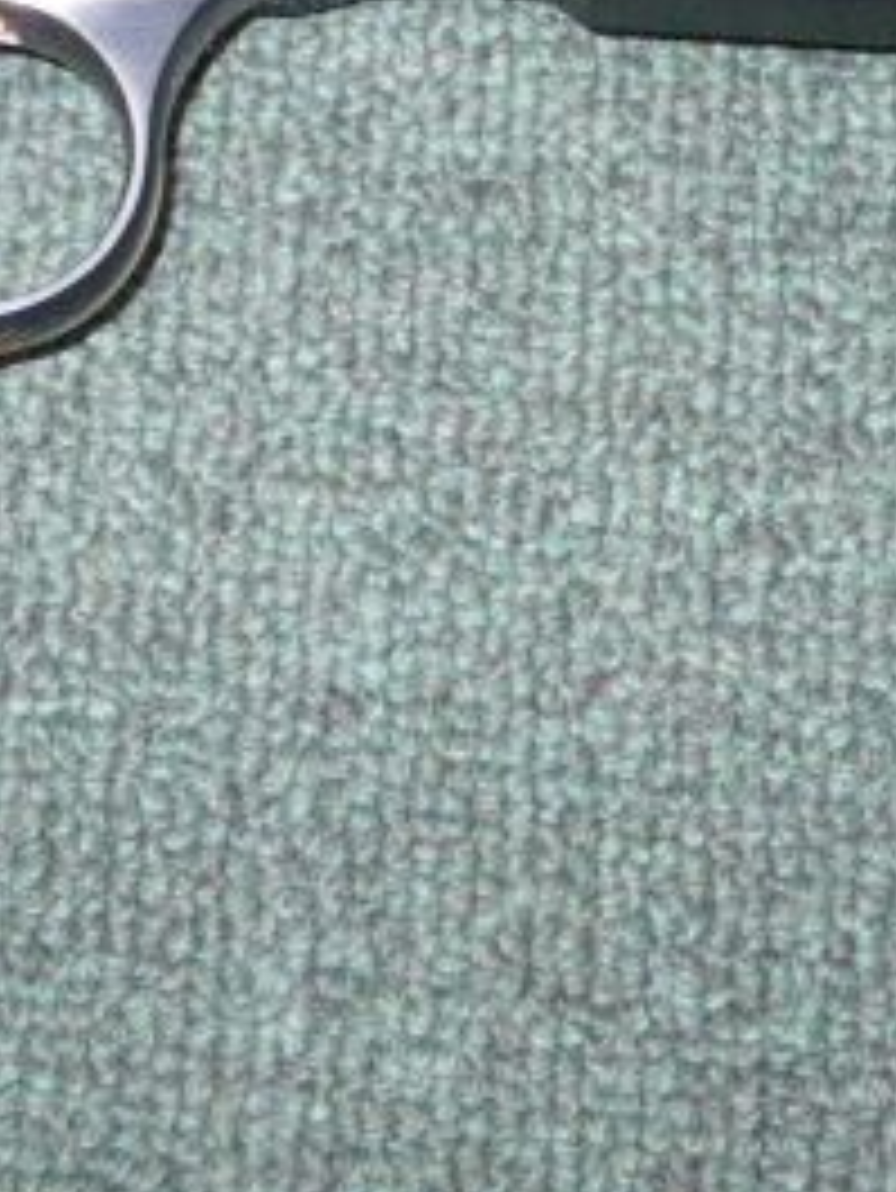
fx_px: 3276
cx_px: 504
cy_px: -34
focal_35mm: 95
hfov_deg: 15.6
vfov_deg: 19.9
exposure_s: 1/50
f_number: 3.5
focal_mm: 5
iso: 400
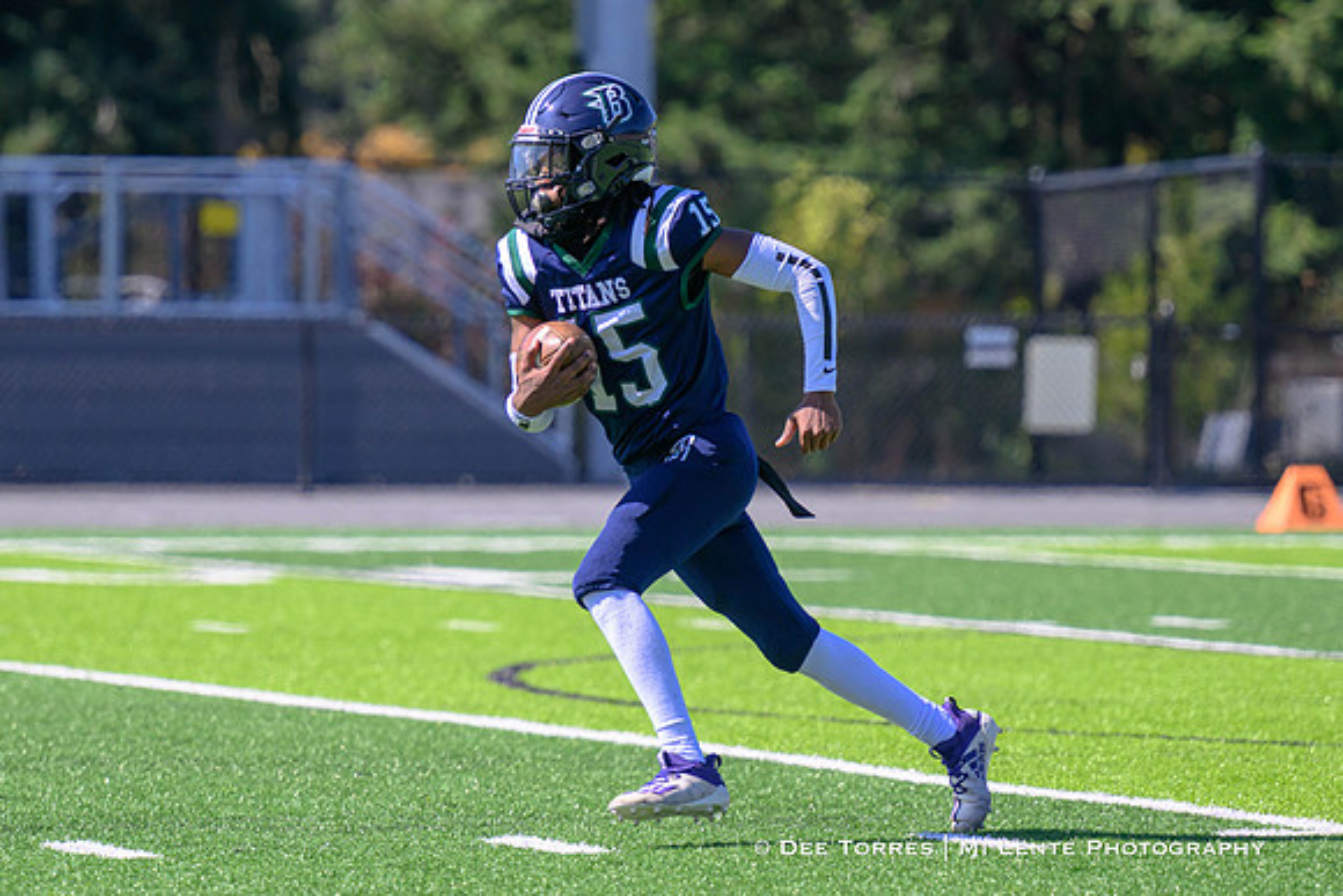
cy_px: 534
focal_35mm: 301
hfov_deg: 6.9
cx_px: 549
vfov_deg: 4.6
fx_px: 11214
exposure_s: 1/2500
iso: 500
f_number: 4
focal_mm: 210
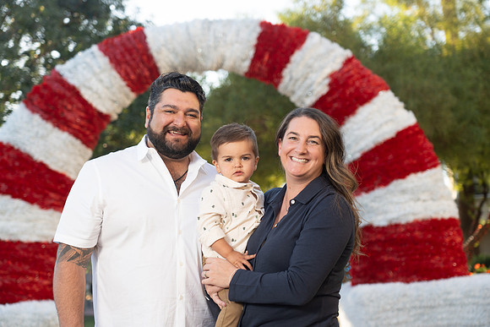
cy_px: 164
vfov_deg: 20.6
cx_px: 245
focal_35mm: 66
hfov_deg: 30.5
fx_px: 899
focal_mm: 66
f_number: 4
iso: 160
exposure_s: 1/200
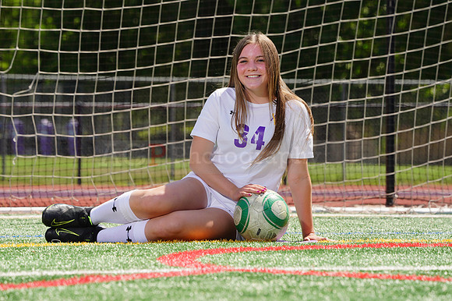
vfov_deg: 4.7
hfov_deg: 7.0
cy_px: 150
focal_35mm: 294
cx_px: 226
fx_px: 3689
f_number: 13
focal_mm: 294
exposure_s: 1/250
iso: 200
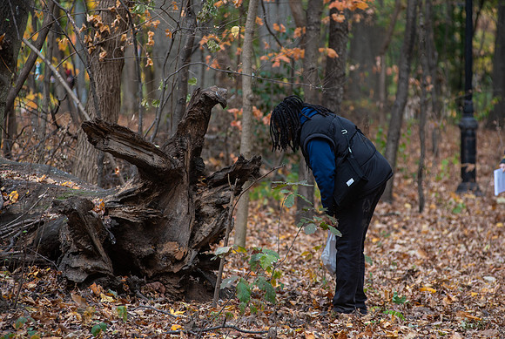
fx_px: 2545
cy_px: 159
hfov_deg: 11.3
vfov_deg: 7.6
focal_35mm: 181
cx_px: 269
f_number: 4
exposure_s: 1/125
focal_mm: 170
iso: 160
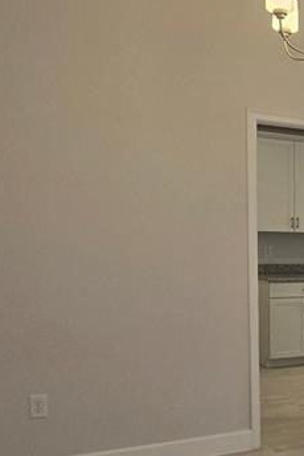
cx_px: 419
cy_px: 371
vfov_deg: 40.0
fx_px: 595
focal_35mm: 47
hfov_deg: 24.2
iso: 64
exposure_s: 1/120
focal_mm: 2.2
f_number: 2.2
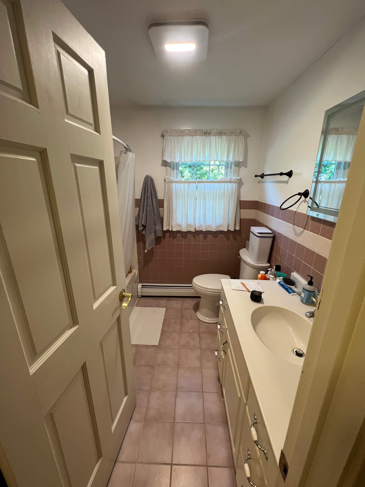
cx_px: 182
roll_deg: -1.4
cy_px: 244
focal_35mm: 13
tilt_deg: -17.7
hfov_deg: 89.9
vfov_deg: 106.2
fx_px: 183
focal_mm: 1.57
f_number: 1.8
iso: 160
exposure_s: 1/60
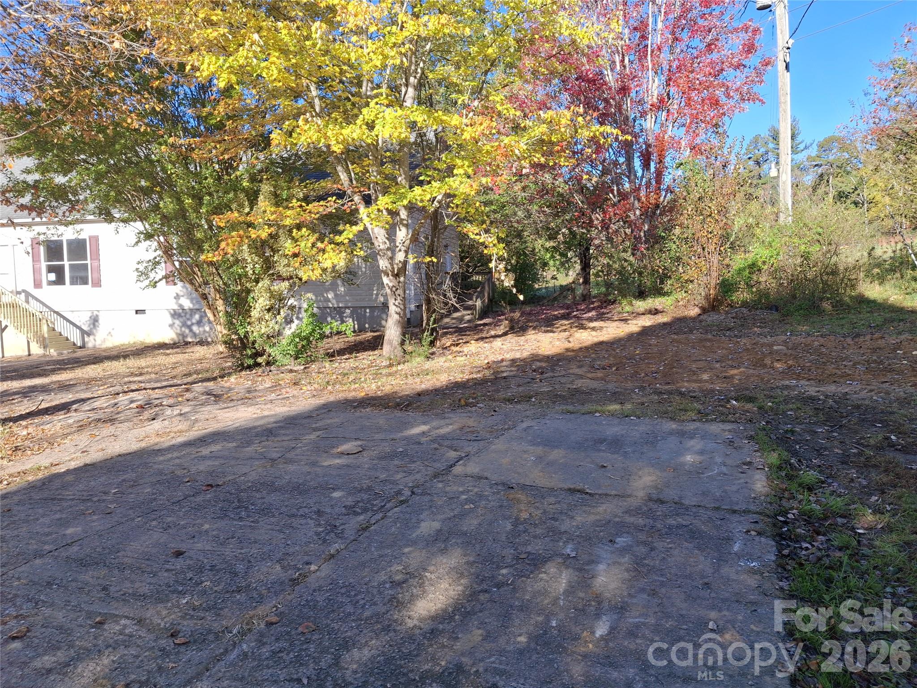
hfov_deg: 69.4
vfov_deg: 54.9
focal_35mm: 25
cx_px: 458
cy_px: 344
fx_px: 662
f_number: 1.8
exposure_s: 1/618
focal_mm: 4.69
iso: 25
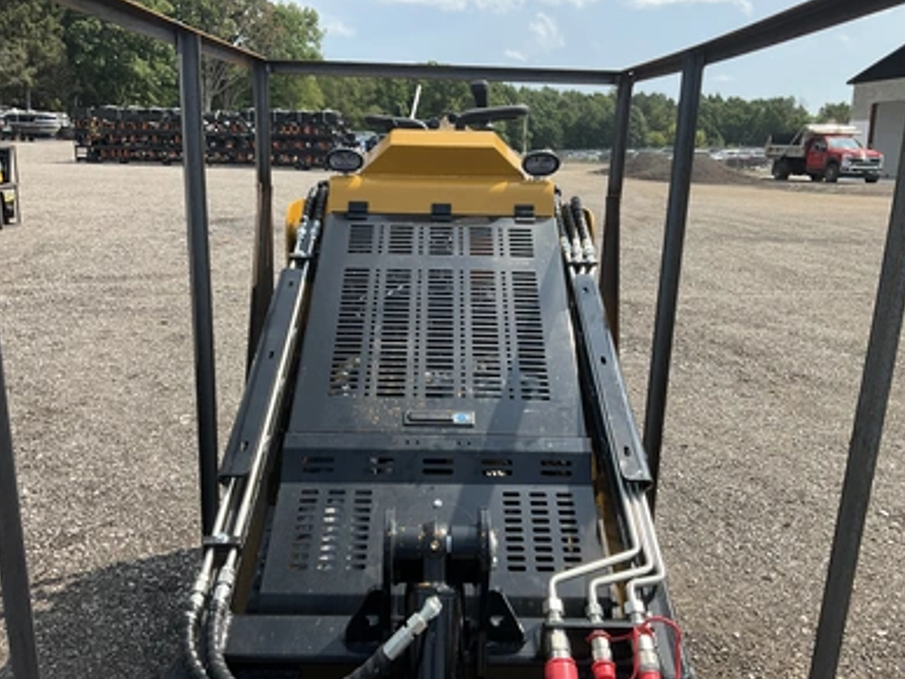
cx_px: 447
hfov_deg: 60.0
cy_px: 335
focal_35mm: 30
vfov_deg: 46.8
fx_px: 784
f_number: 1.8
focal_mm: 3
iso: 25
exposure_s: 1/1055
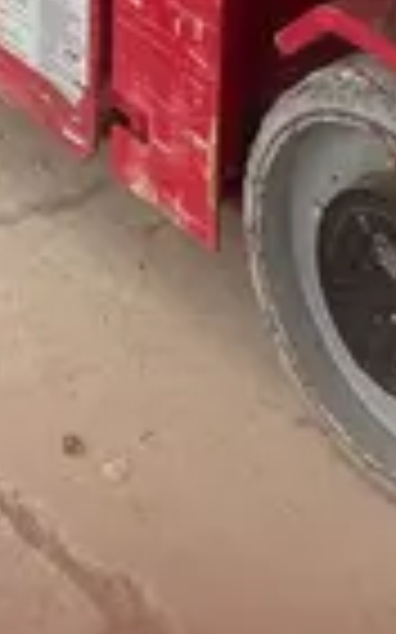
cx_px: 292
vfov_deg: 12.5
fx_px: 2472
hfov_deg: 9.1
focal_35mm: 143
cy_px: -708
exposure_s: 1/1642
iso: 50
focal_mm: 4.2
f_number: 1.6
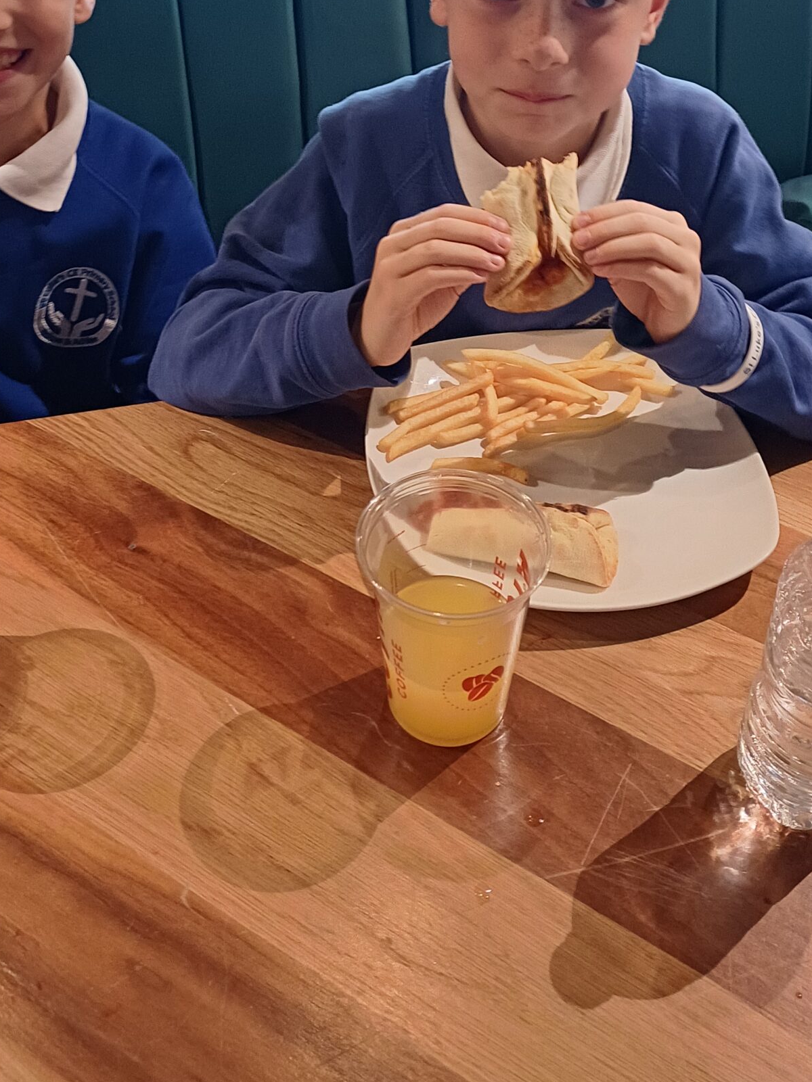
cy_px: 241
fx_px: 1251
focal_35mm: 40
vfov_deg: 44.8
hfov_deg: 36.0
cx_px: 413
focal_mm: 4.65
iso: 640
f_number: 1.8
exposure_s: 1/25
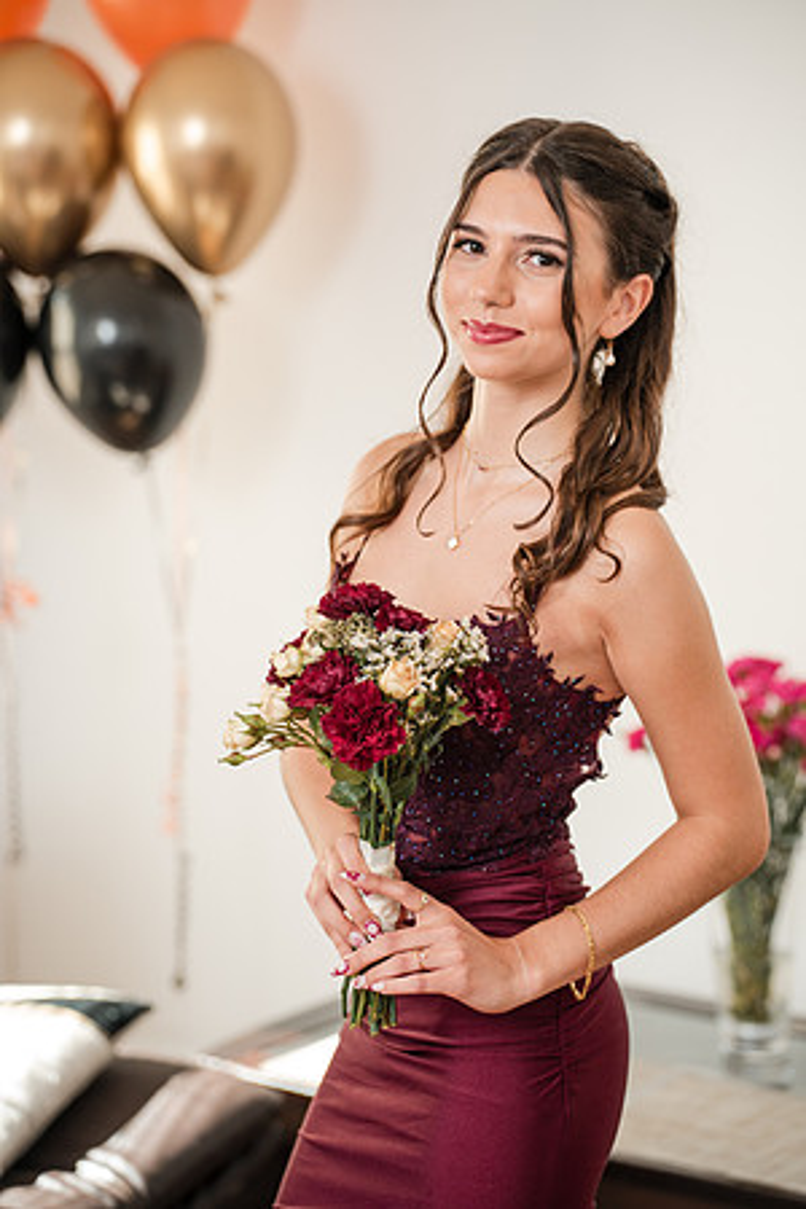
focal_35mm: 92
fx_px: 3089
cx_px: 403
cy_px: 604
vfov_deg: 22.1
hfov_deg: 14.9
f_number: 3.2
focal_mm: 92
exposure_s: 1/250
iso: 1000
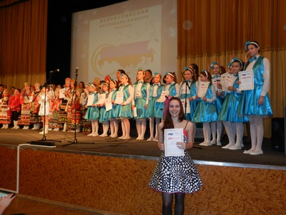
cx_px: 143
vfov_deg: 48.2
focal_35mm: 29
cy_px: 108
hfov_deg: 61.7
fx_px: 240
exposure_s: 1/30
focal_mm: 5.1
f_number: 3.6
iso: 250
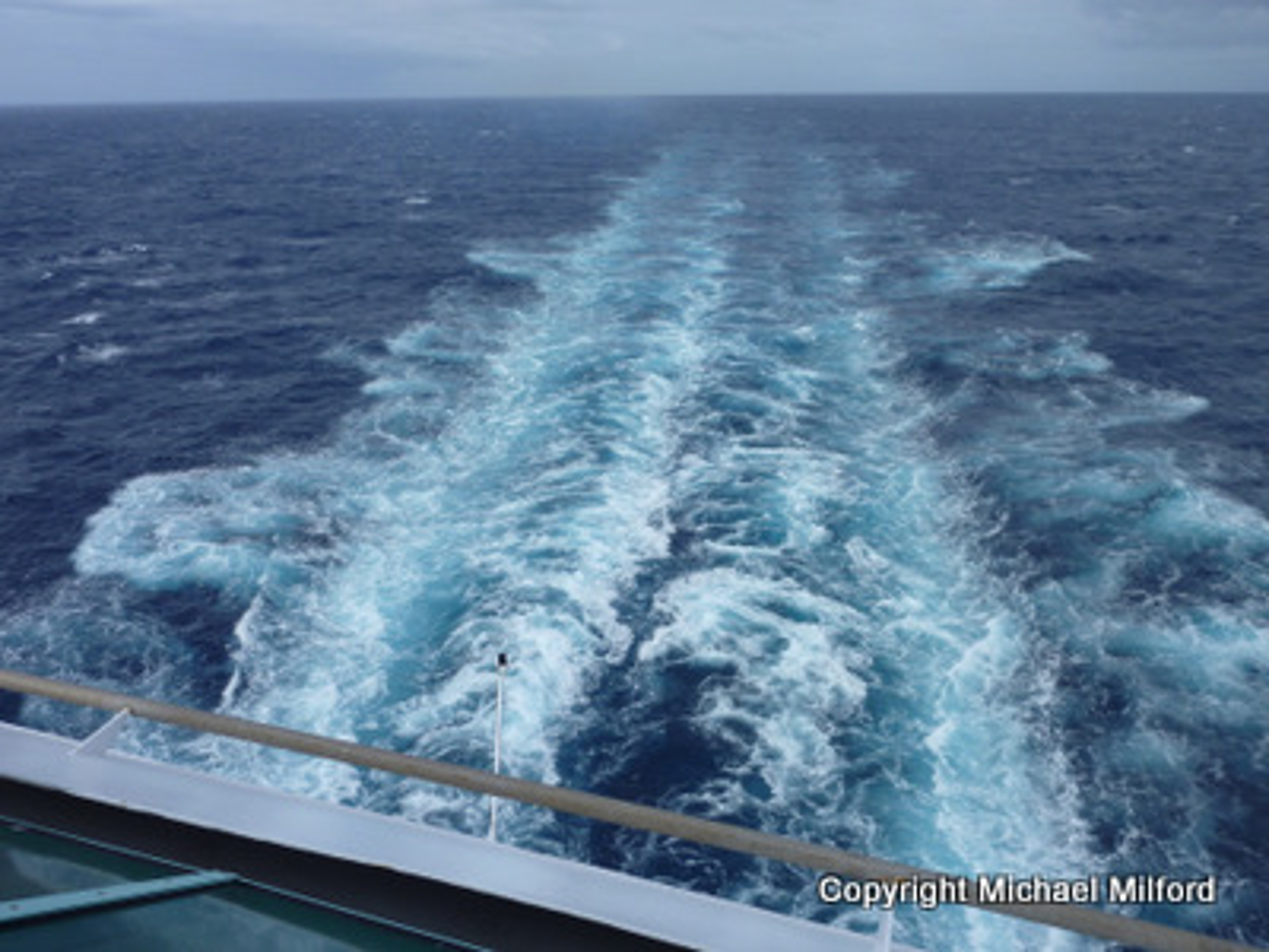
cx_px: 634
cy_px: 476
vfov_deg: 48.2
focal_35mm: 29
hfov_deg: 61.7
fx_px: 1063
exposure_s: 1/500
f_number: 5.6
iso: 80
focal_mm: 4.7
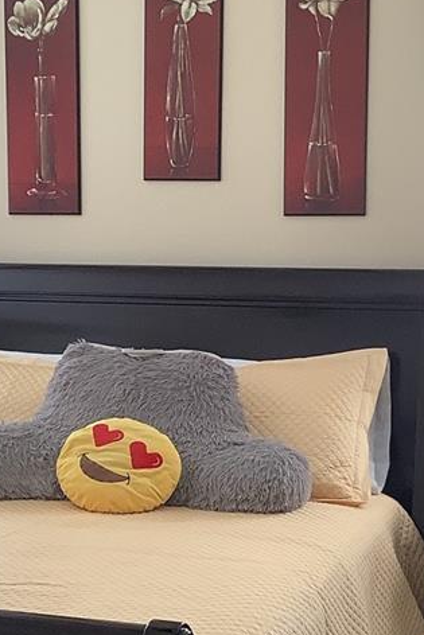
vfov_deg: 24.6
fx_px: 1447
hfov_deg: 16.7
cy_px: 425
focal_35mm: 82
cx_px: 180
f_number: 2.4
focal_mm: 3.3
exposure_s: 1/50
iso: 50
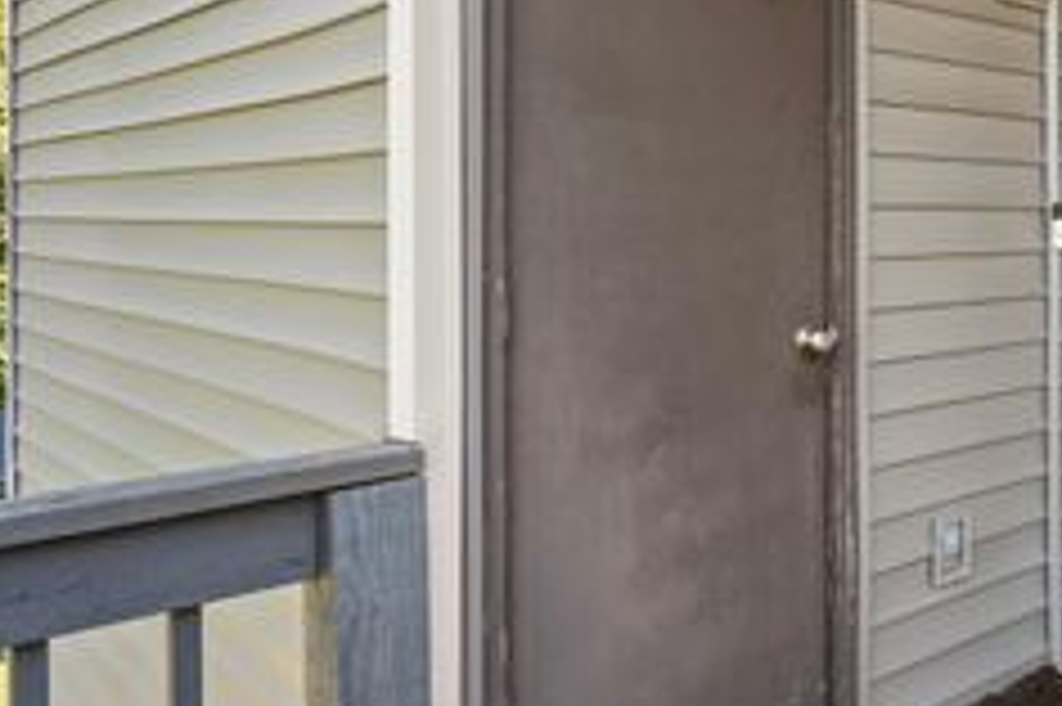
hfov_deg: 45.9
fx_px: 1061
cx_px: 1030
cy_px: 220
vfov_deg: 36.3
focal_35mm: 36
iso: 200
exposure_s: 1/25
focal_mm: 17
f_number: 8
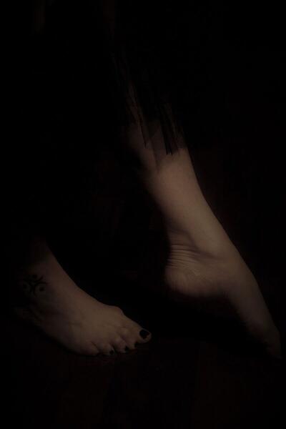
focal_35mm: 69
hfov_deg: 19.7
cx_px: 143
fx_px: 822
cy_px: 214
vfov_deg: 29.2
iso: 1600
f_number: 5
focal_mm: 46
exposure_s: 1/100
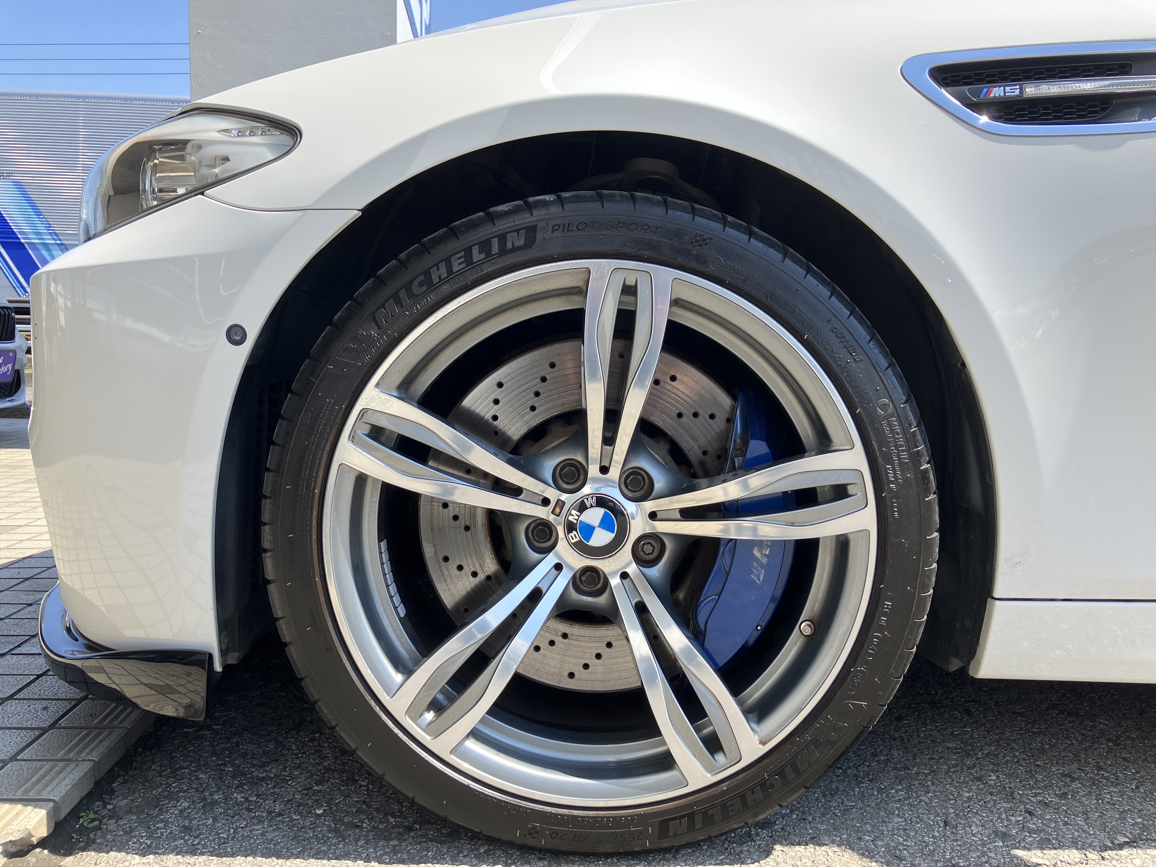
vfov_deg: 49.7
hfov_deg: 63.4
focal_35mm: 28
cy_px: 434
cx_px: 578
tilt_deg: -4.5
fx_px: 935
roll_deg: -1.1
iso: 32
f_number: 1.8
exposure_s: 1/565
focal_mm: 3.99
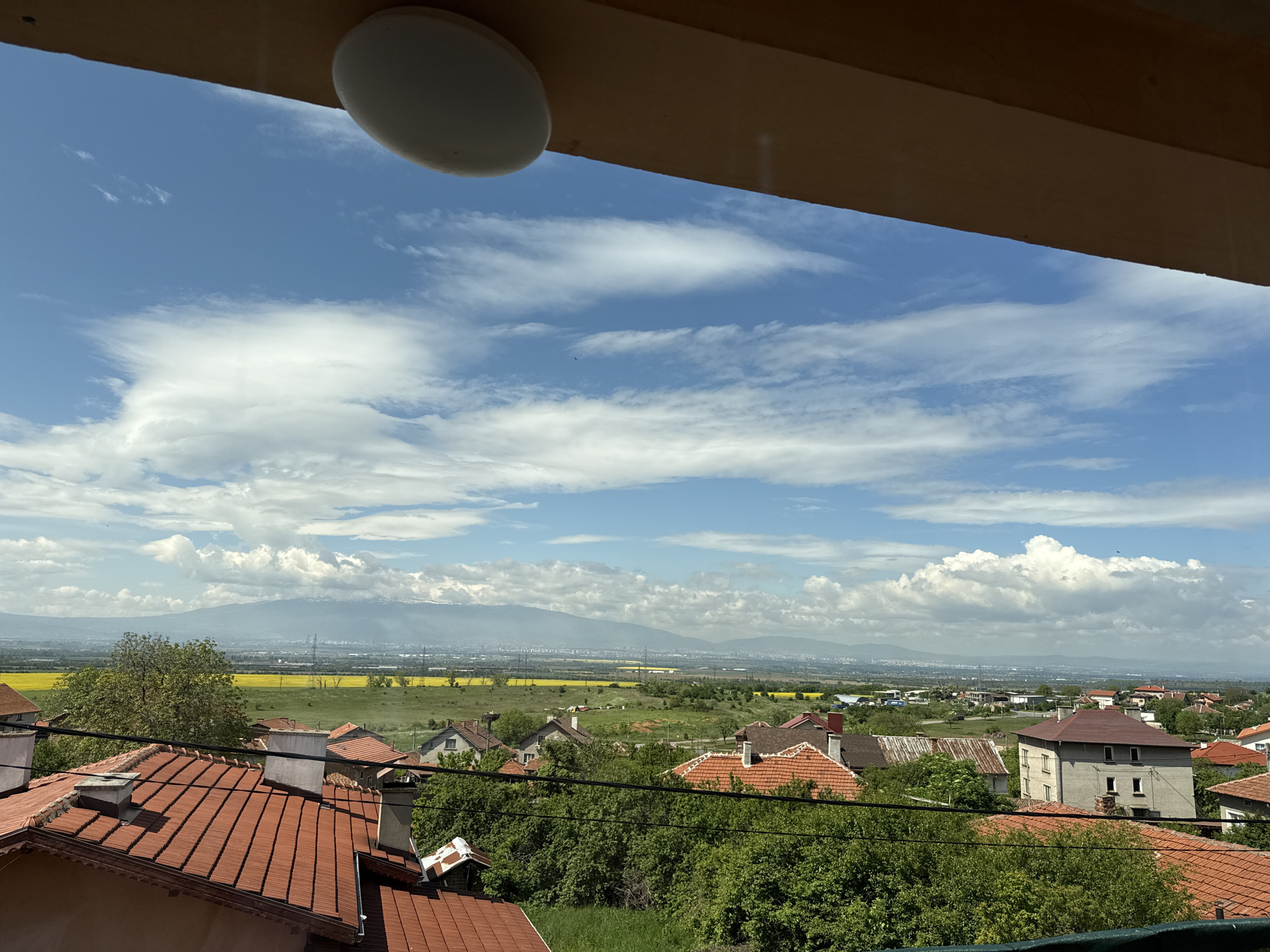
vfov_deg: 56.8
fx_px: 881
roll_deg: -1.5
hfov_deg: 71.6
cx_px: 635
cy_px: 476
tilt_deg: +9.9
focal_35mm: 24
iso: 80
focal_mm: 6.76
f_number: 1.78
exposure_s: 1/4975
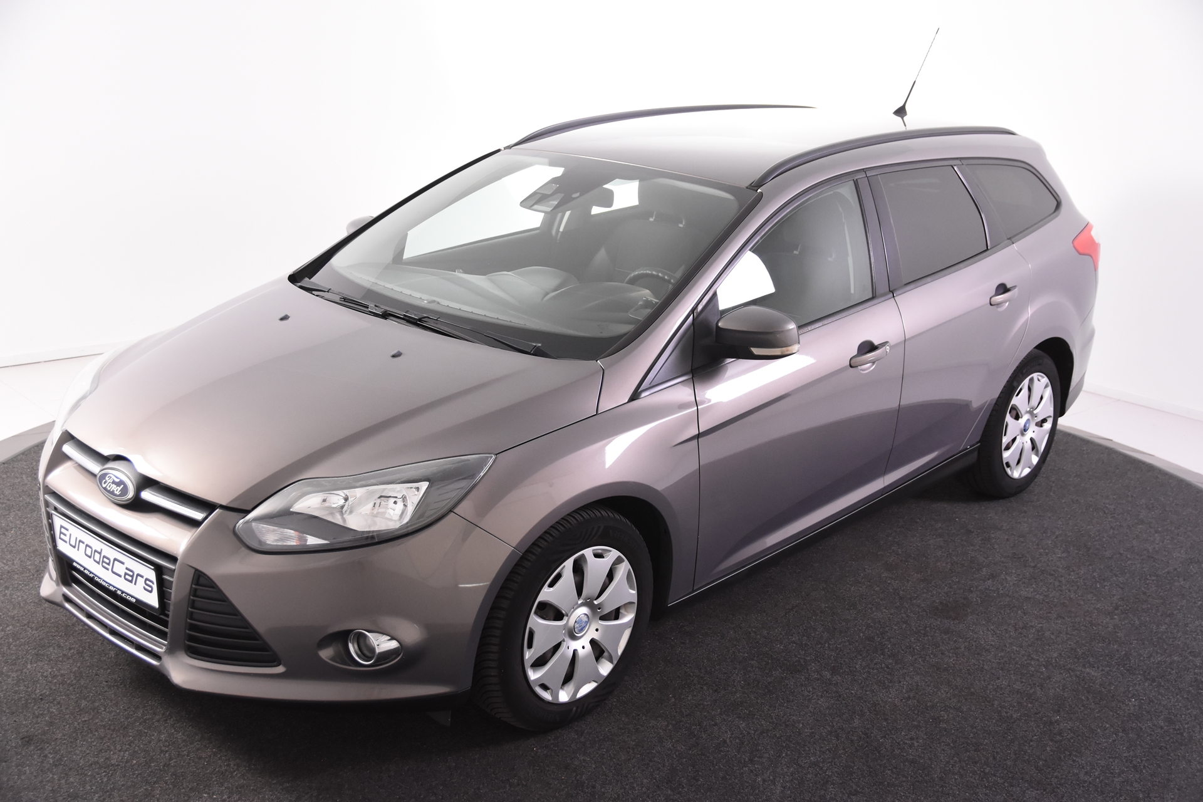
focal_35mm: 42
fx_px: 1403
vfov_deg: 31.9
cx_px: 602
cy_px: 401
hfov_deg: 46.4
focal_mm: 28
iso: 1600
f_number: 4
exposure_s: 1/60
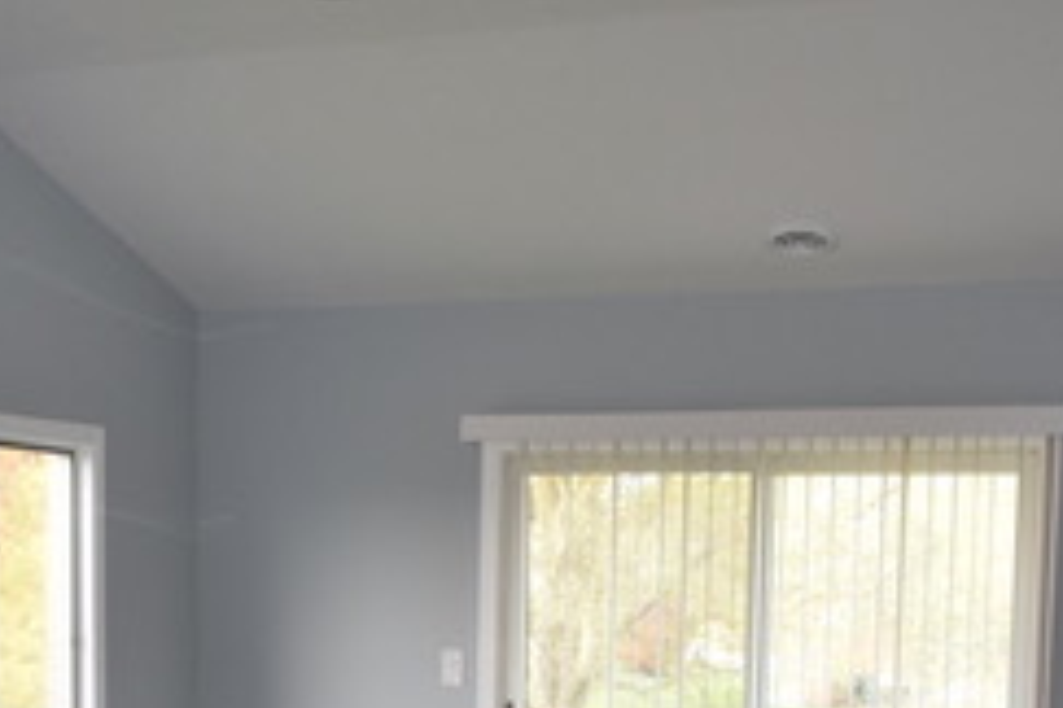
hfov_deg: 28.3
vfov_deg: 18.2
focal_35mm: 71
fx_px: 2096
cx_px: 385
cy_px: 859
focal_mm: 18
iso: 720
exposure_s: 1/125
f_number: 5.6
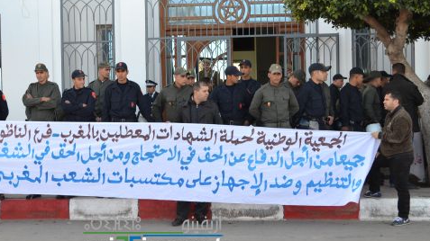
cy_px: 114
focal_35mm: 59
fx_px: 673
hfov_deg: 35.2
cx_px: 155
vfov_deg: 20.4
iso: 100
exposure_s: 1/125
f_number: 5.6
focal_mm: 28
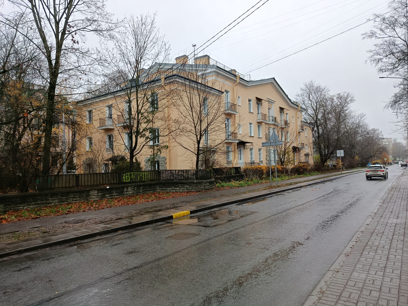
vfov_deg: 56.8
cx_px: 204
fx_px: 283
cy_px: 153
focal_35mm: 24
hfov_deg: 71.6
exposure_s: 1/100
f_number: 1.7
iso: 106
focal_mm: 5.24
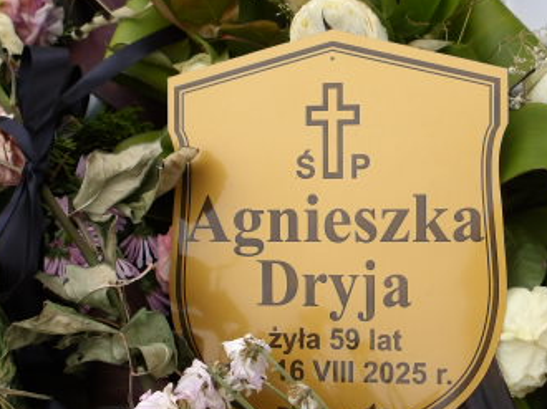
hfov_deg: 29.3
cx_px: 328
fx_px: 1042
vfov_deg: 22.1
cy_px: 270
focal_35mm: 66
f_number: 3.3
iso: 100
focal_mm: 6.1
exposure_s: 1/356
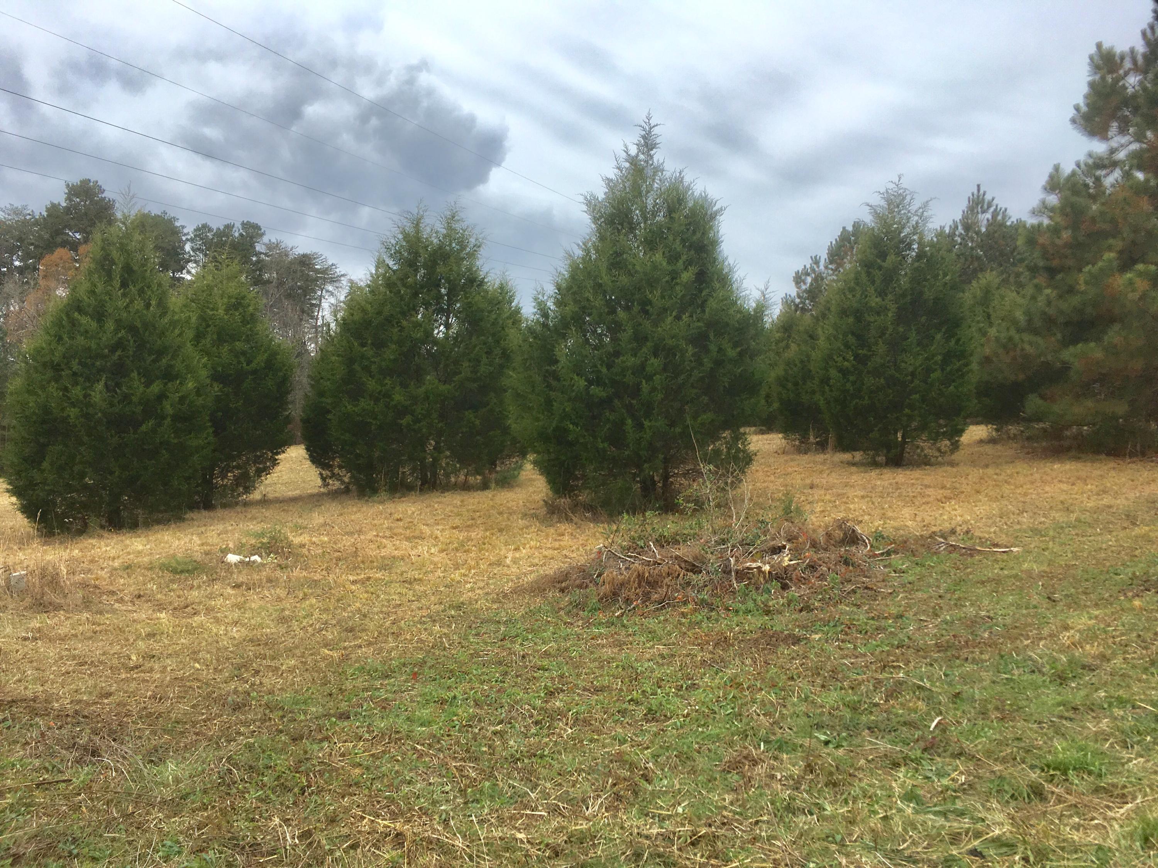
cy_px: 434
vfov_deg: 48.2
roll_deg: -0.7
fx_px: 970
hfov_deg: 61.7
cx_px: 579
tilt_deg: +3.0
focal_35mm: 29
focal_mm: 4.15
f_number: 2.2
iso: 25
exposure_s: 1/635
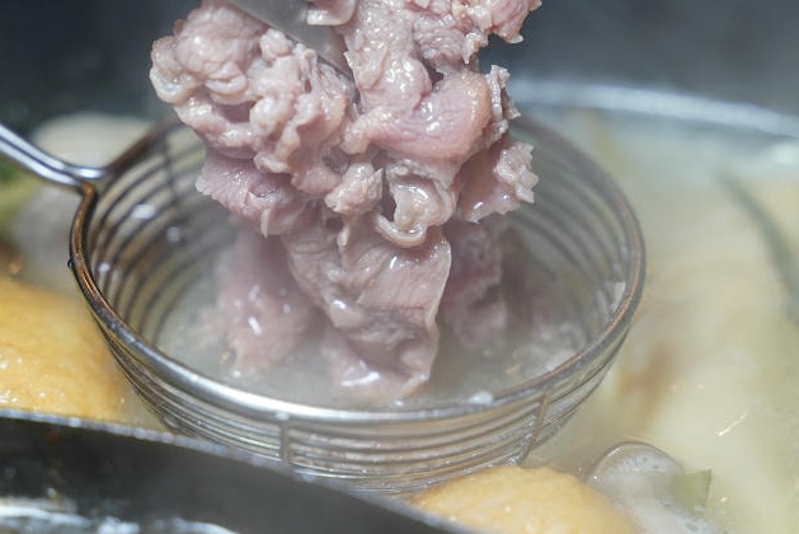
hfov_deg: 14.3
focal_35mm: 143
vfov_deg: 9.6
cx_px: 329
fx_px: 3175
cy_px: 202
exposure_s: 1/80
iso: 400
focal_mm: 75
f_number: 4
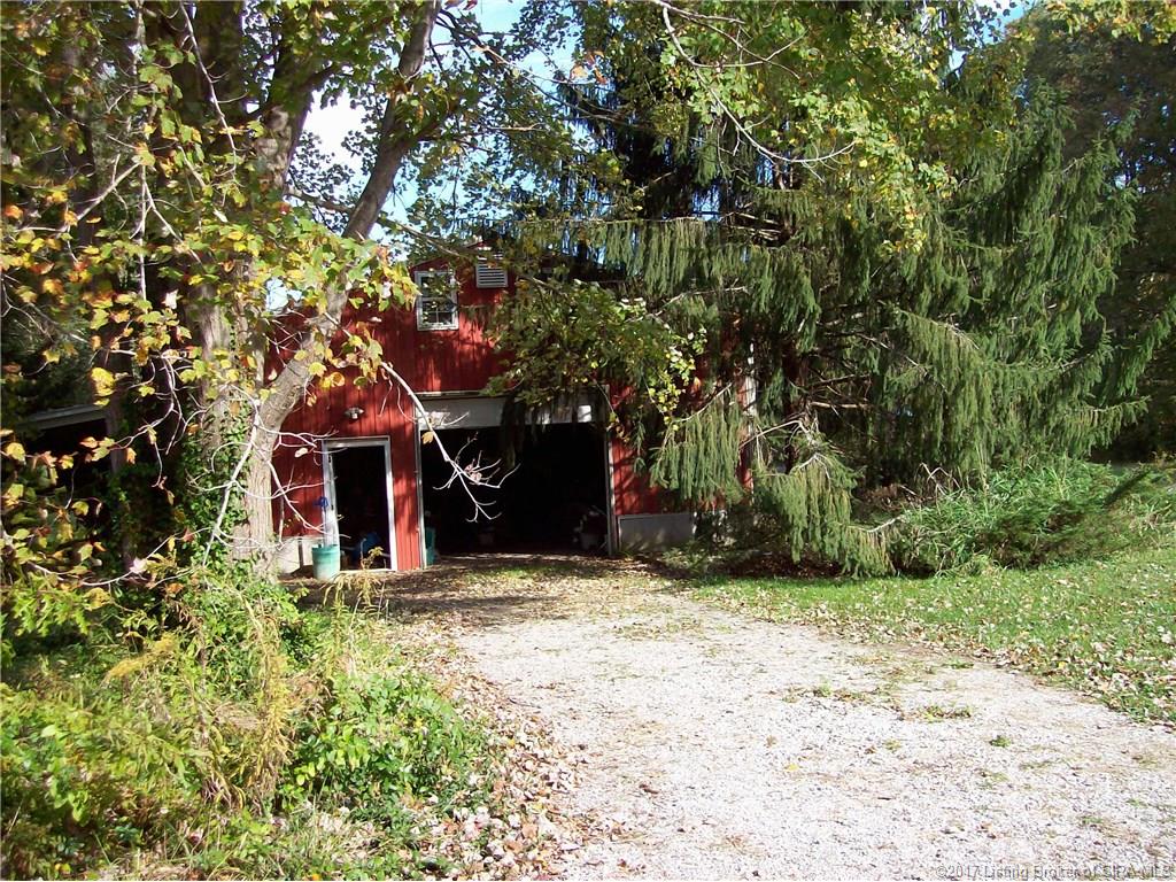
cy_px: 441
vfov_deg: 39.7
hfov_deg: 51.4
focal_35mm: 36
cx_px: 588
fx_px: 1223
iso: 80
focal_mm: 6
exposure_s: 1/504
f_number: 2.7
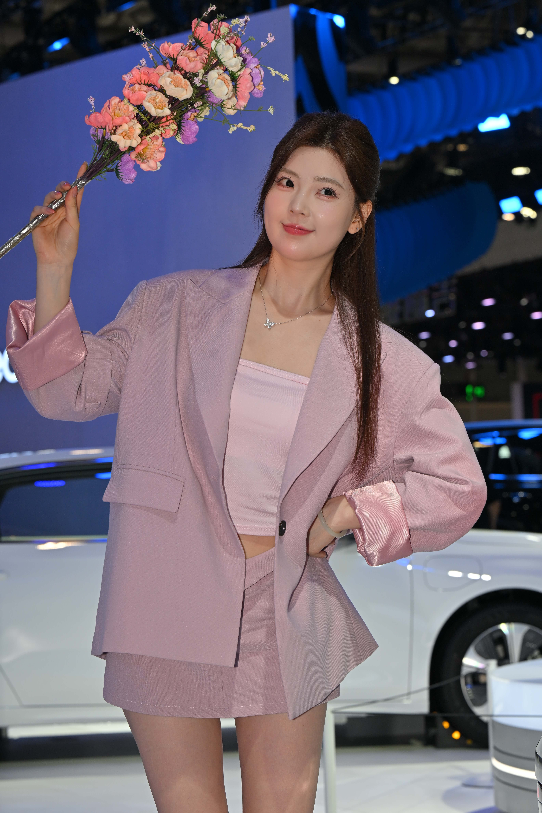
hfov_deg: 14.6
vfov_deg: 21.7
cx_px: 271
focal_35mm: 94
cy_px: 406
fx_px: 2123
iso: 400
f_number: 8
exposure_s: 1/250
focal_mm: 94
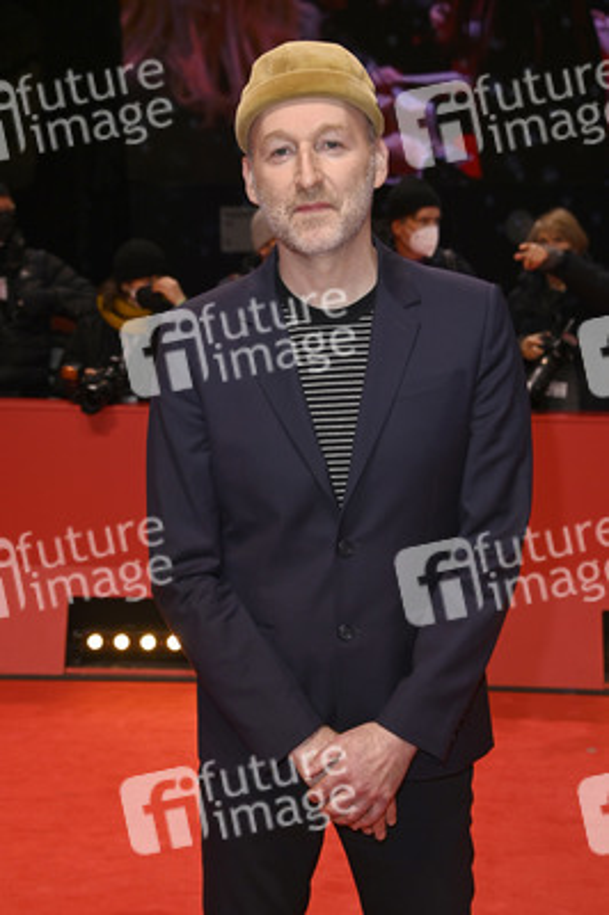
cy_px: 458
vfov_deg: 35.7
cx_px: 304
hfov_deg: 24.2
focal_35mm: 56
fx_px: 1423
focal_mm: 56
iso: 800
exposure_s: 1/160
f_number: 5.6
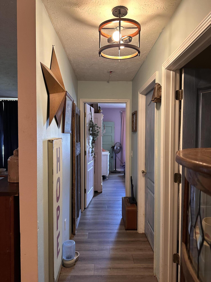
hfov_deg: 56.8
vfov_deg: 71.6
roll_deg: -0.6
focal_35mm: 24
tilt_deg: -1.8
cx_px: 106
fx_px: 195
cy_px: 141
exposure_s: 1/60
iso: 320
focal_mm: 6.86
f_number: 1.78
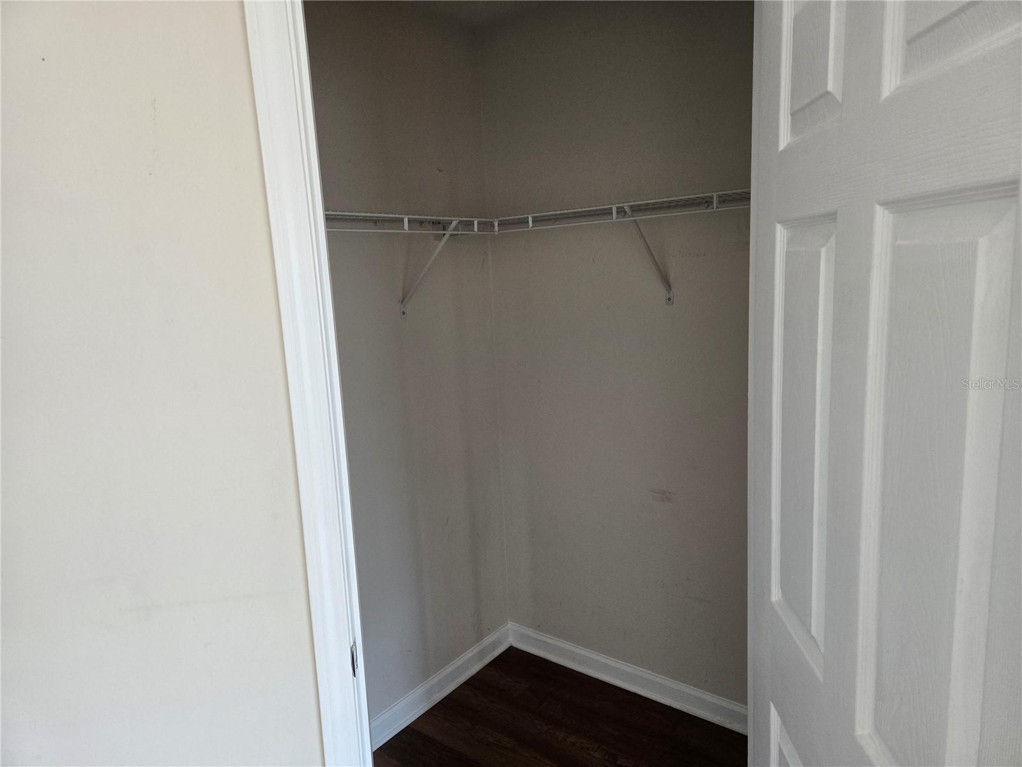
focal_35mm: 23
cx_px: 511
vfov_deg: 58.9
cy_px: 384
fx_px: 679
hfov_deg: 73.9
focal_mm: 5.4
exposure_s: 1/120
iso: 320
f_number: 1.8
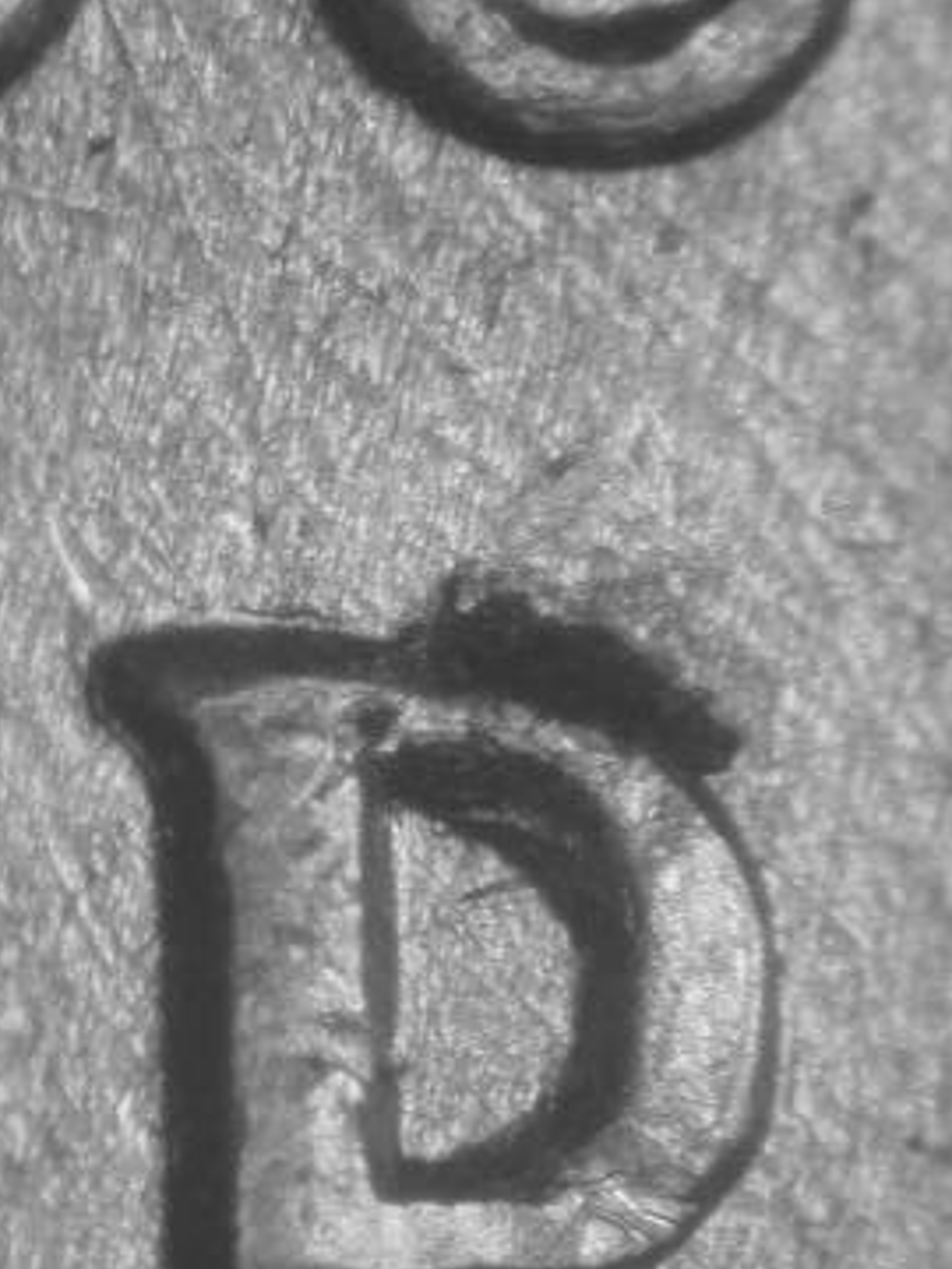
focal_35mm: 238
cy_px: 1001
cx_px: 342
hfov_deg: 6.2
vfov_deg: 8.3
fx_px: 8727
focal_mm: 27.7
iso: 100
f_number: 4.6
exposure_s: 1/17.2
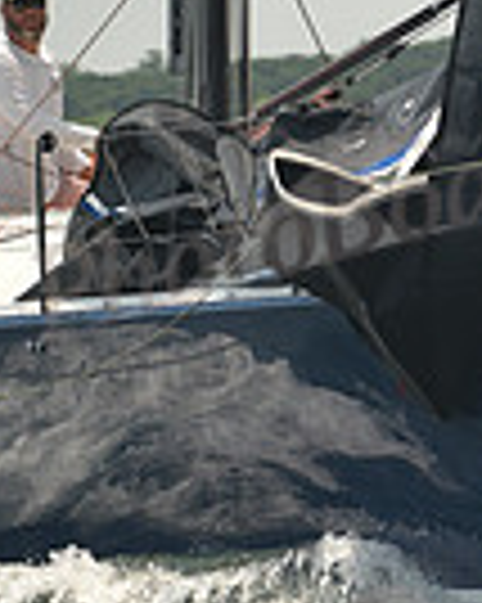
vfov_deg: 3.4
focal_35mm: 570
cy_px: 52
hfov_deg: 2.7
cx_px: -198
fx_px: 10176
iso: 250
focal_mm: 140
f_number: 6.3
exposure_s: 1/640
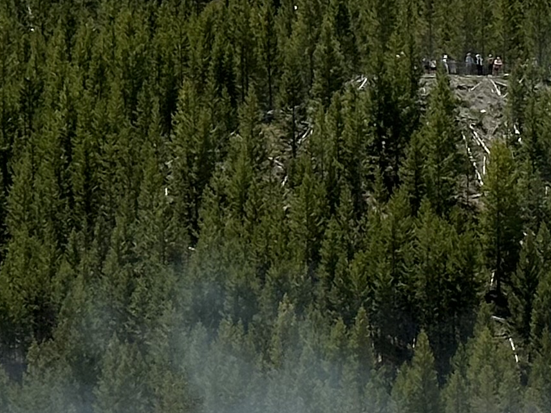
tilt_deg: -1.1
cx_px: 1280
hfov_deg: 8.1
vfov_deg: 6.5
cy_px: 514
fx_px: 3597
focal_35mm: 226
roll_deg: +0.5
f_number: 1.78
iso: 64
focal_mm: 6.86
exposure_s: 1/5000
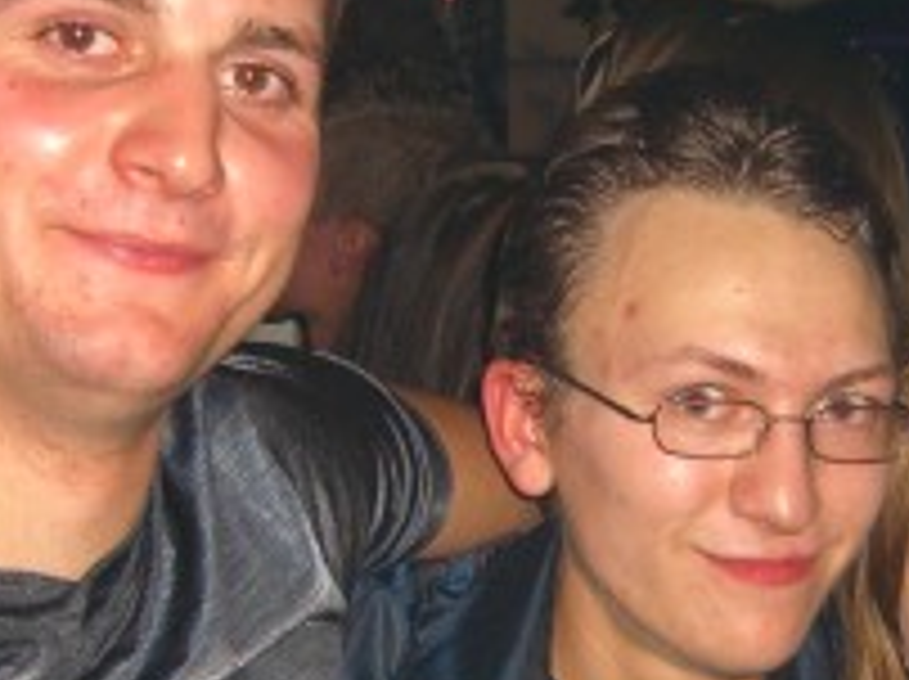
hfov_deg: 17.3
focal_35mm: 113
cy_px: 527
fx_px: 2964
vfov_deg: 13.0
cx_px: 670
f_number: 2.8
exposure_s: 1/60
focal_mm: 7.9
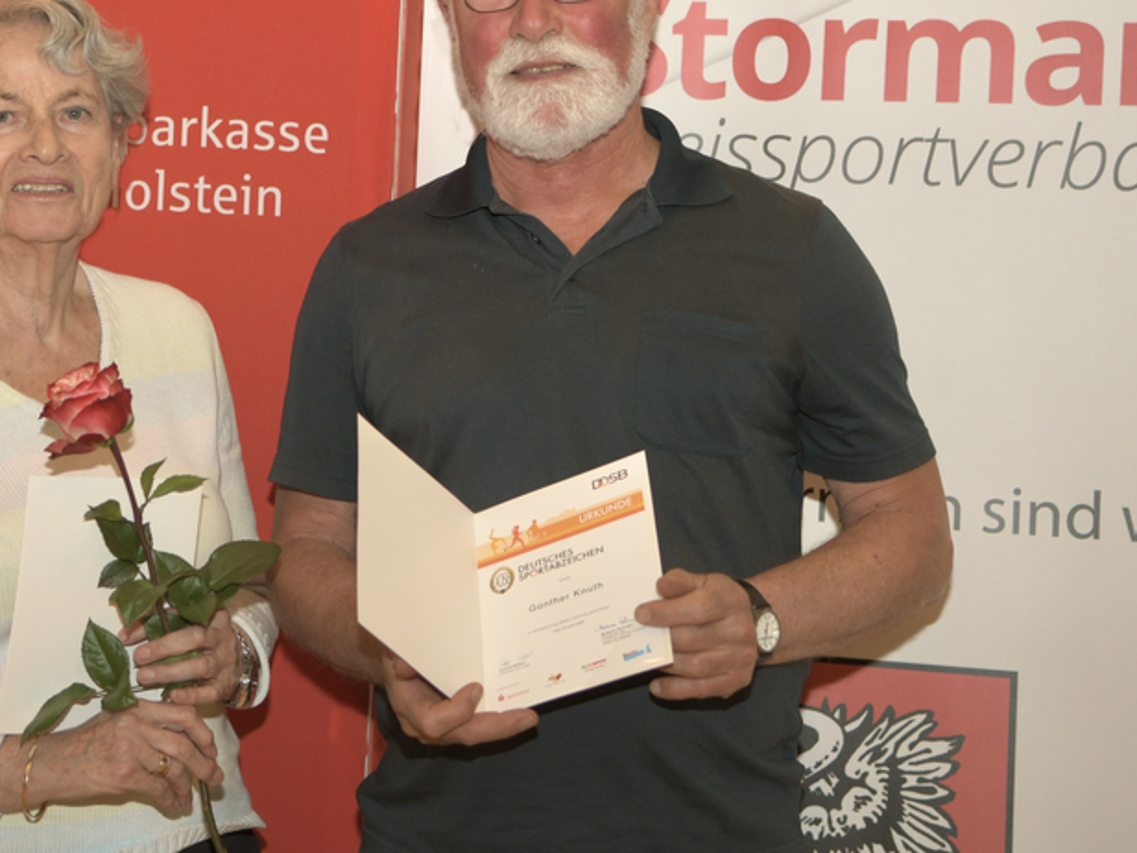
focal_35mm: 85
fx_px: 2792
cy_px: 307
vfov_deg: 17.3
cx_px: 373
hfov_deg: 22.9
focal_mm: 38
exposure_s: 1/100
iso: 200
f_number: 2.8
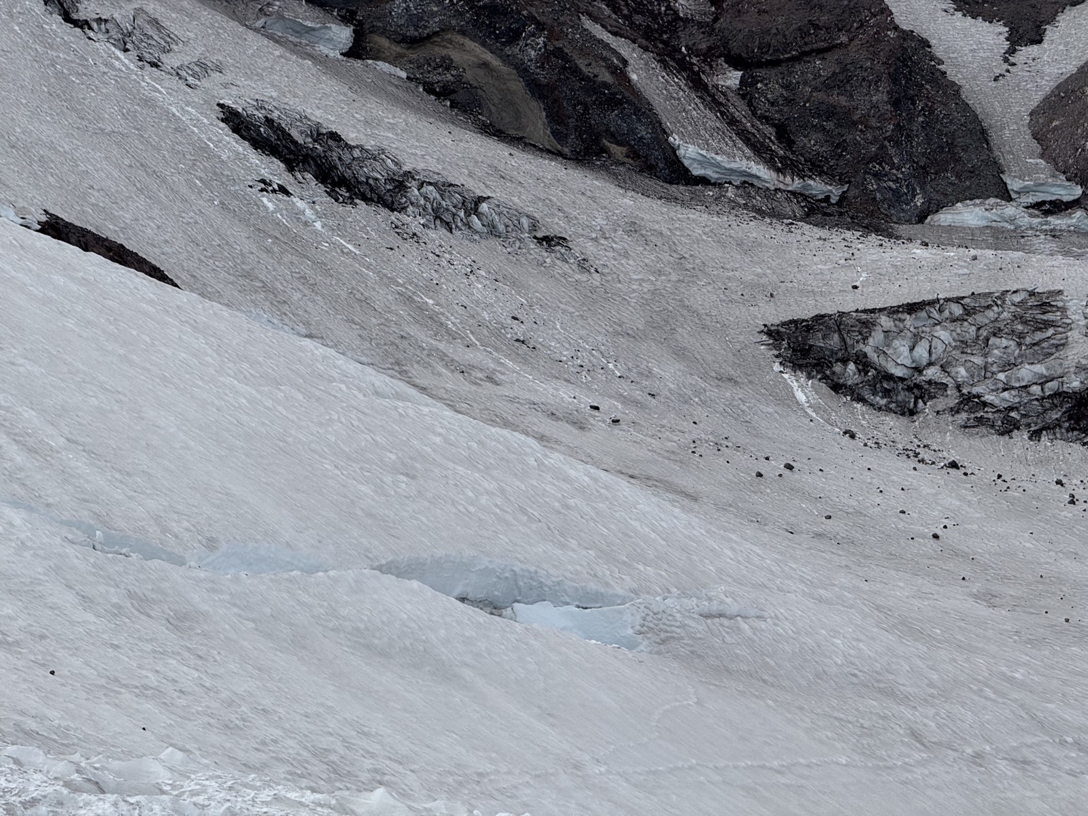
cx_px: 544
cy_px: 408
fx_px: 3772
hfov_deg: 16.4
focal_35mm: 120
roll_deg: +0.3
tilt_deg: +13.4
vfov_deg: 12.3
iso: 50
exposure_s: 1/3344
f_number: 2.8
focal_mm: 15.66
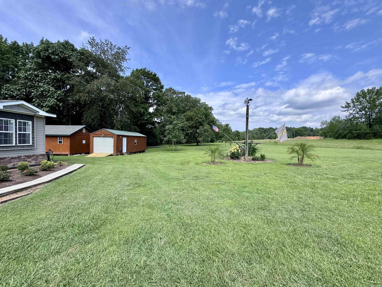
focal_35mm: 14
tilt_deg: -2.3
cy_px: 144
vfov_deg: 85.7
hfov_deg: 102.1
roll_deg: -1.0
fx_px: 154
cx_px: 191
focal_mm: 2.22
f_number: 2.2
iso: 50
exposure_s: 1/1126
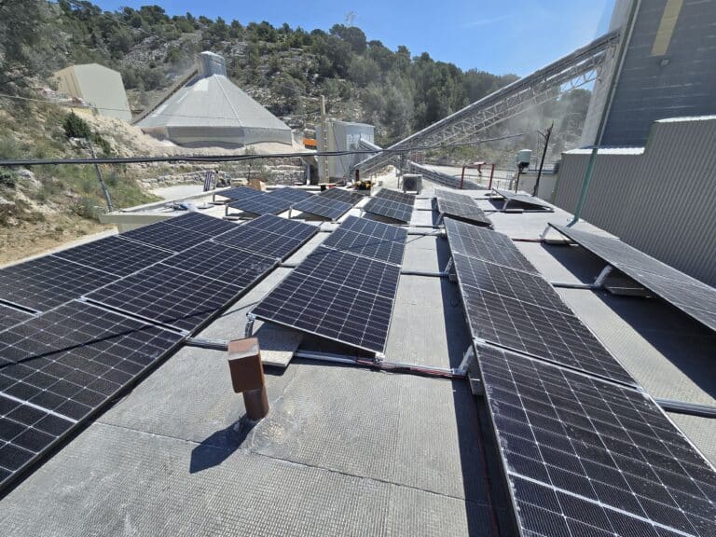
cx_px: 358
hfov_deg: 106.2
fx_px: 269
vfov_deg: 89.9
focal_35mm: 13
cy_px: 268
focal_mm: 2.2
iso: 50
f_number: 2.2
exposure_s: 1/2730
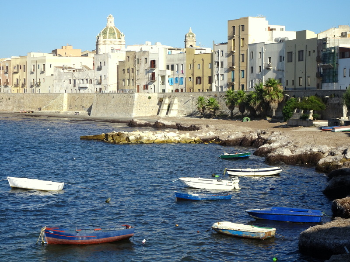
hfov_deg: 25.0
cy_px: 131
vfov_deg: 18.9
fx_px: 789
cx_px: 175
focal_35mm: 78
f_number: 5
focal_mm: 13.26
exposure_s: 1/640
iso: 80
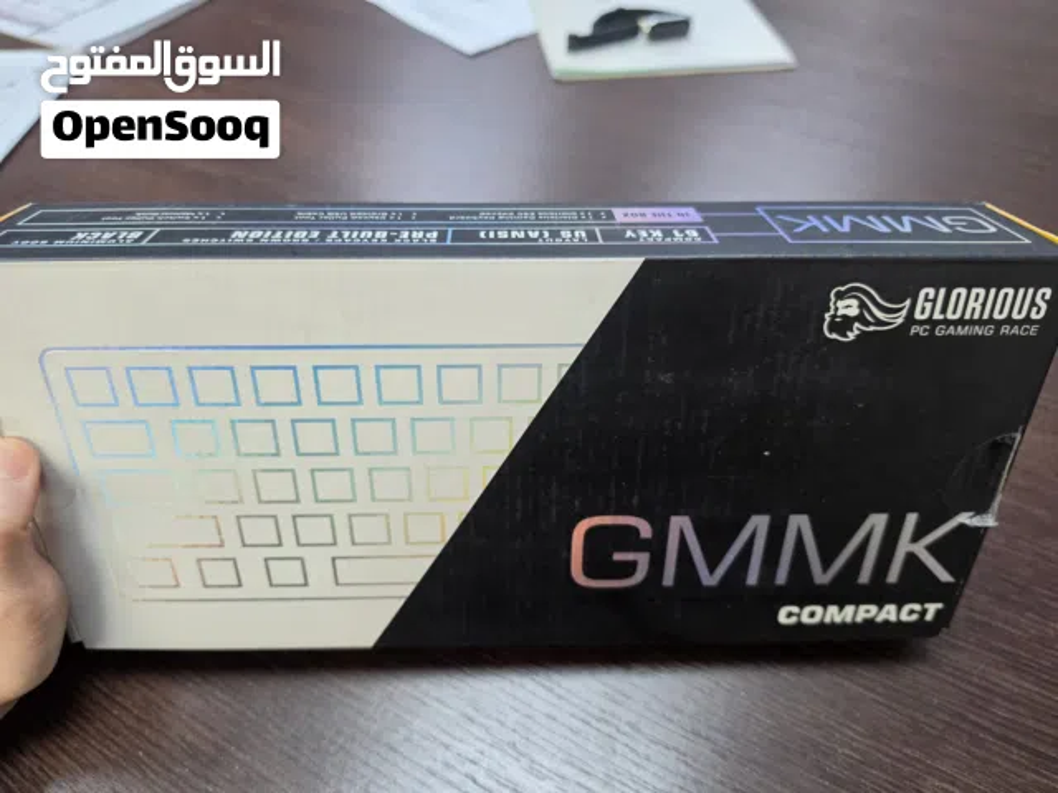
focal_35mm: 23
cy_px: 396
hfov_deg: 73.9
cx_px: 529
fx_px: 703
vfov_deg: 58.9
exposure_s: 1/180
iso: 125
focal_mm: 6.5
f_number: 1.4
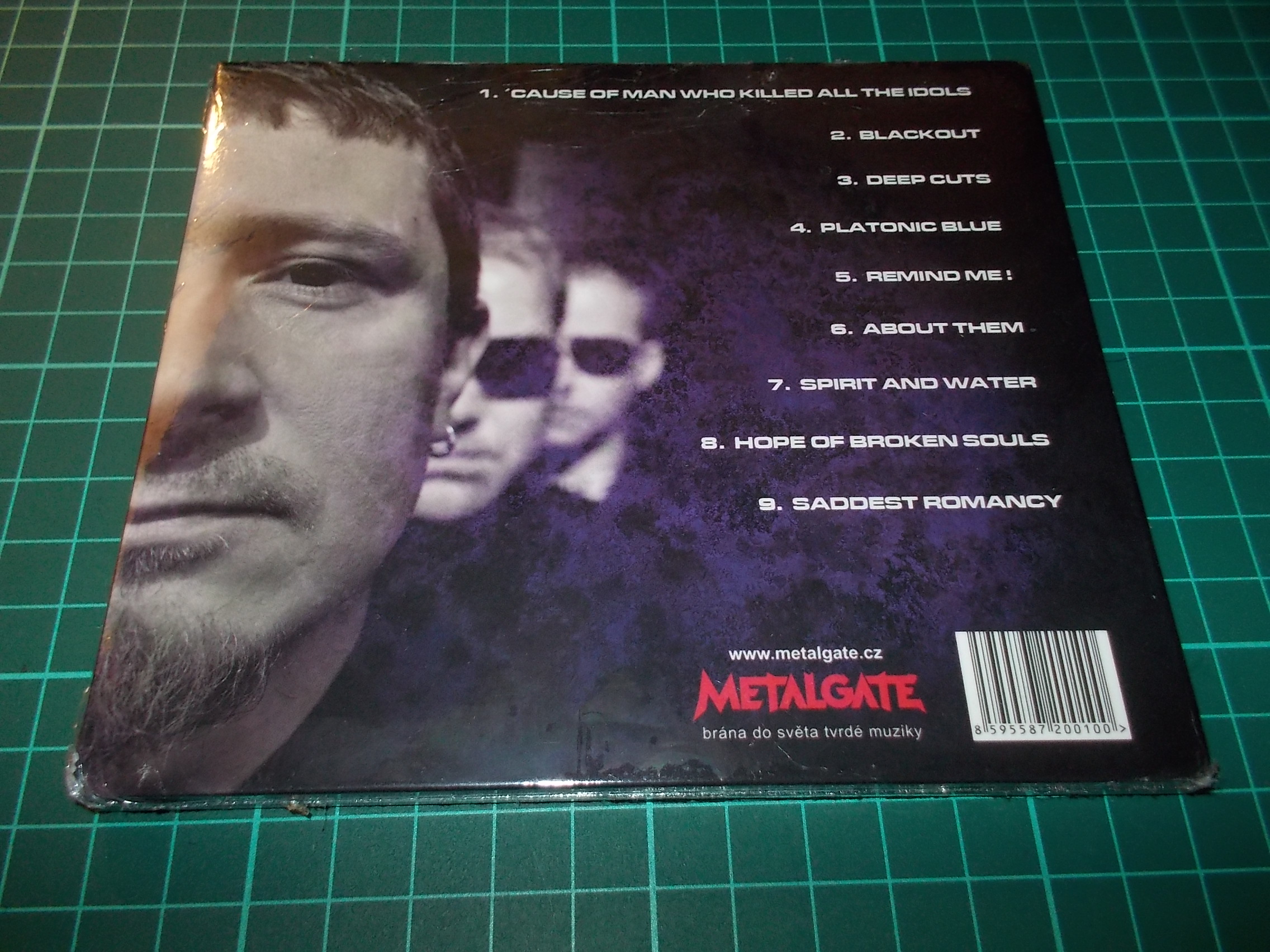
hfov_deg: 61.7
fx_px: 1064
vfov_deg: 48.2
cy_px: 476
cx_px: 635
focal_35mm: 29
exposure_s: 1/30
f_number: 3.3
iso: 200
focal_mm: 4.1
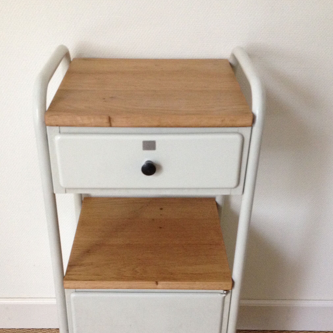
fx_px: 544
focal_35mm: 50
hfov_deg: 34.0
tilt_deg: -33.1
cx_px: 151
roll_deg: -0.9
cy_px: 236
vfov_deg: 33.6
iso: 250
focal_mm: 4.28
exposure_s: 1/20
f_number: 2.4
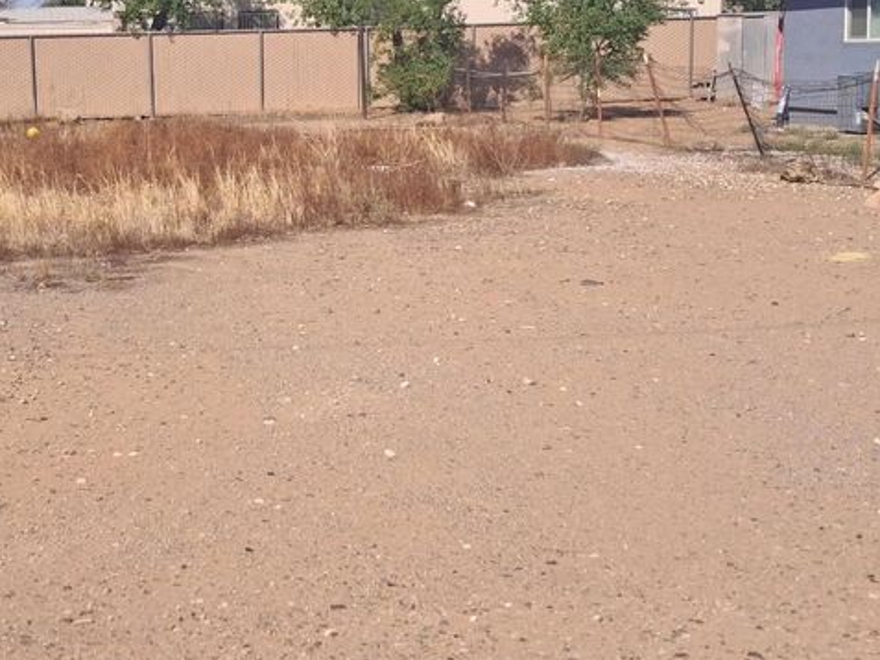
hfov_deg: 32.7
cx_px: 232
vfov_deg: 25.1
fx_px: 1475
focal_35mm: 58
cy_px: 232
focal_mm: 4
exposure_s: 1/861
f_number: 1.8
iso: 25
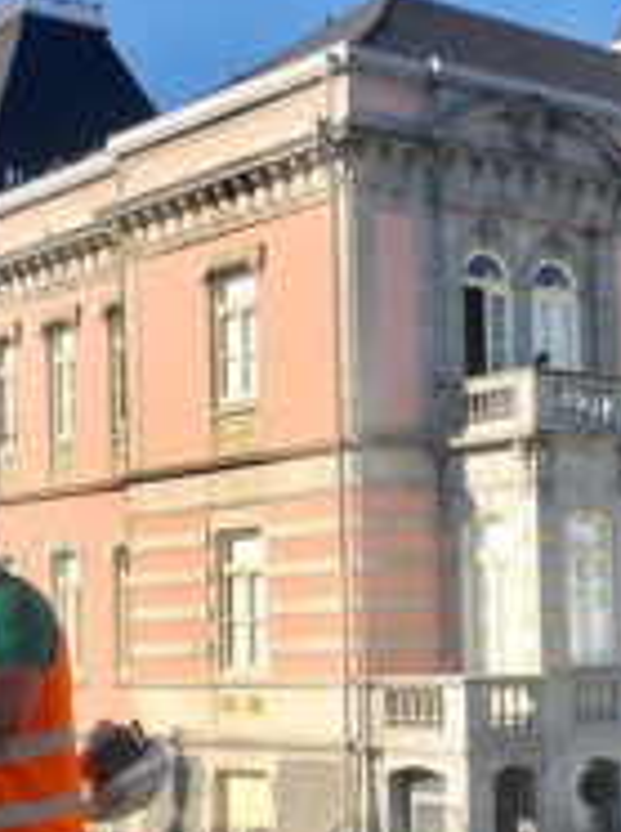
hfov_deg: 18.5
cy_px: 586
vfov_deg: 24.9
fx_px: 1870
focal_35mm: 78
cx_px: 592
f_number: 2.2
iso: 25
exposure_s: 1/1451
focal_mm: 4.15
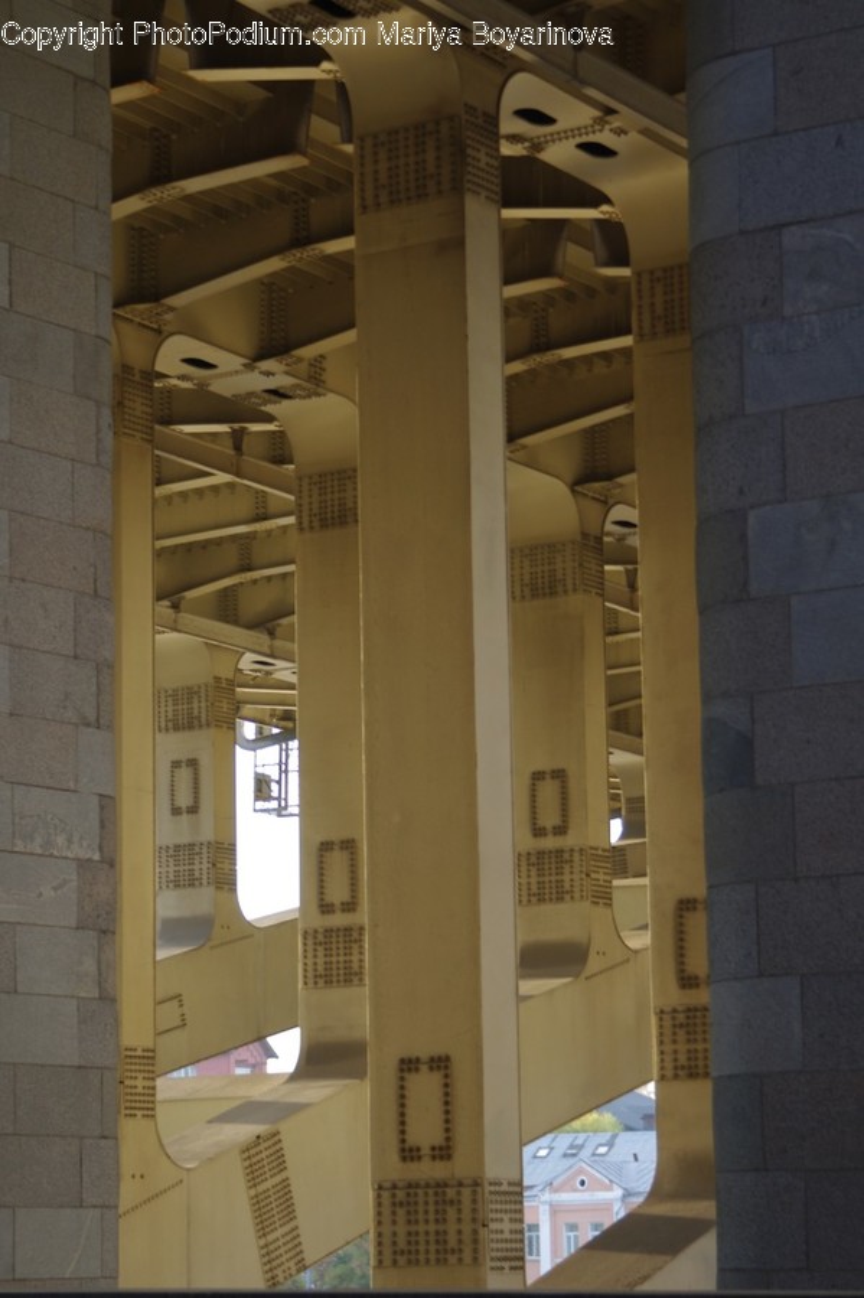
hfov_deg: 14.1
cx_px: 432
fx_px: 3496
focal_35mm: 97
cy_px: 649
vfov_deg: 21.0
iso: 200
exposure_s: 1/80
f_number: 5.6
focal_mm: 65
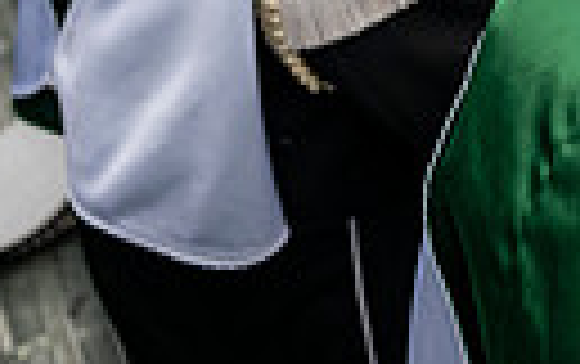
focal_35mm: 110
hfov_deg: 17.7
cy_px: -389
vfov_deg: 10.8
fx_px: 1741
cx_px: 746
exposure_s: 1/500
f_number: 2.8
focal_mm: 24
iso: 160
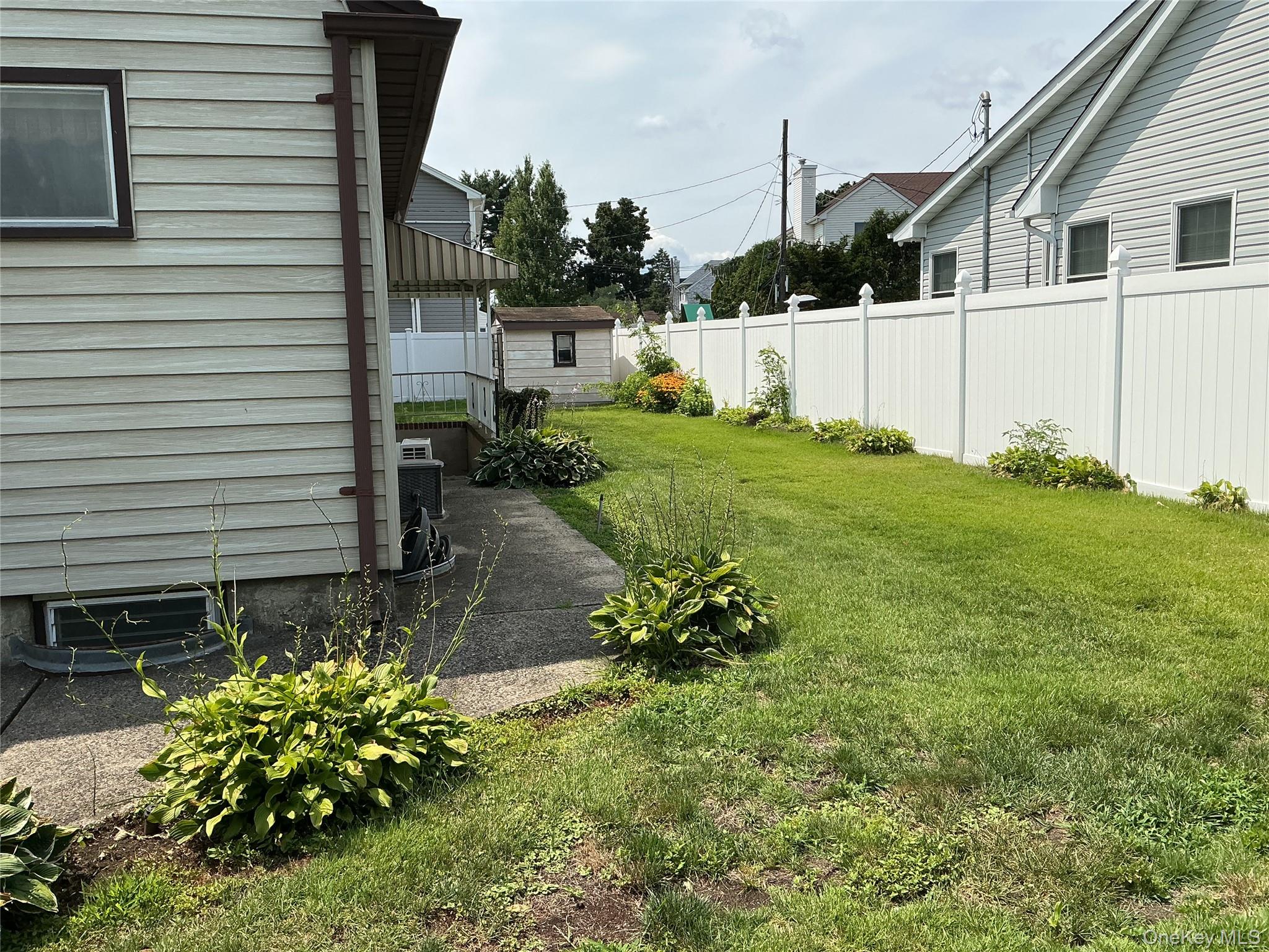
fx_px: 1063
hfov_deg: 61.7
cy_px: 476
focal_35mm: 29
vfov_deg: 48.2
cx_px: 634
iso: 25
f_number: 1.8
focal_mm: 3
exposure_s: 1/2058
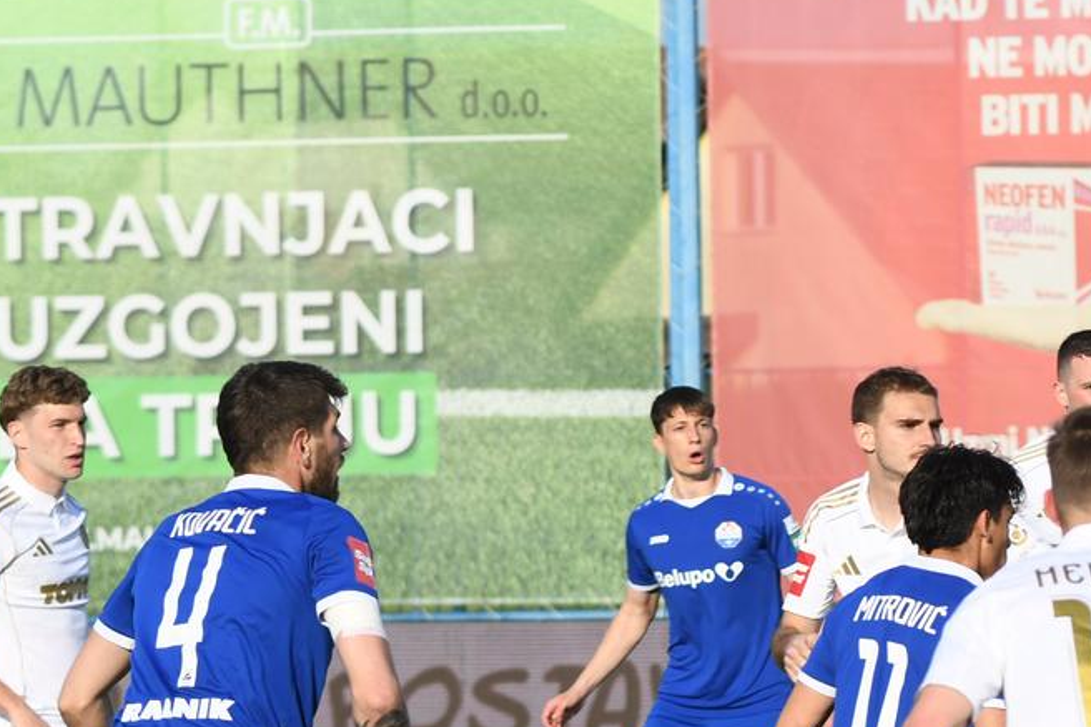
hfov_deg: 5.6
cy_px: 545
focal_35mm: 366
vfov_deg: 3.8
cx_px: 1019
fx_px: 11088
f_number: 4.5
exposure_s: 1/1000
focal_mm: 100
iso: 140
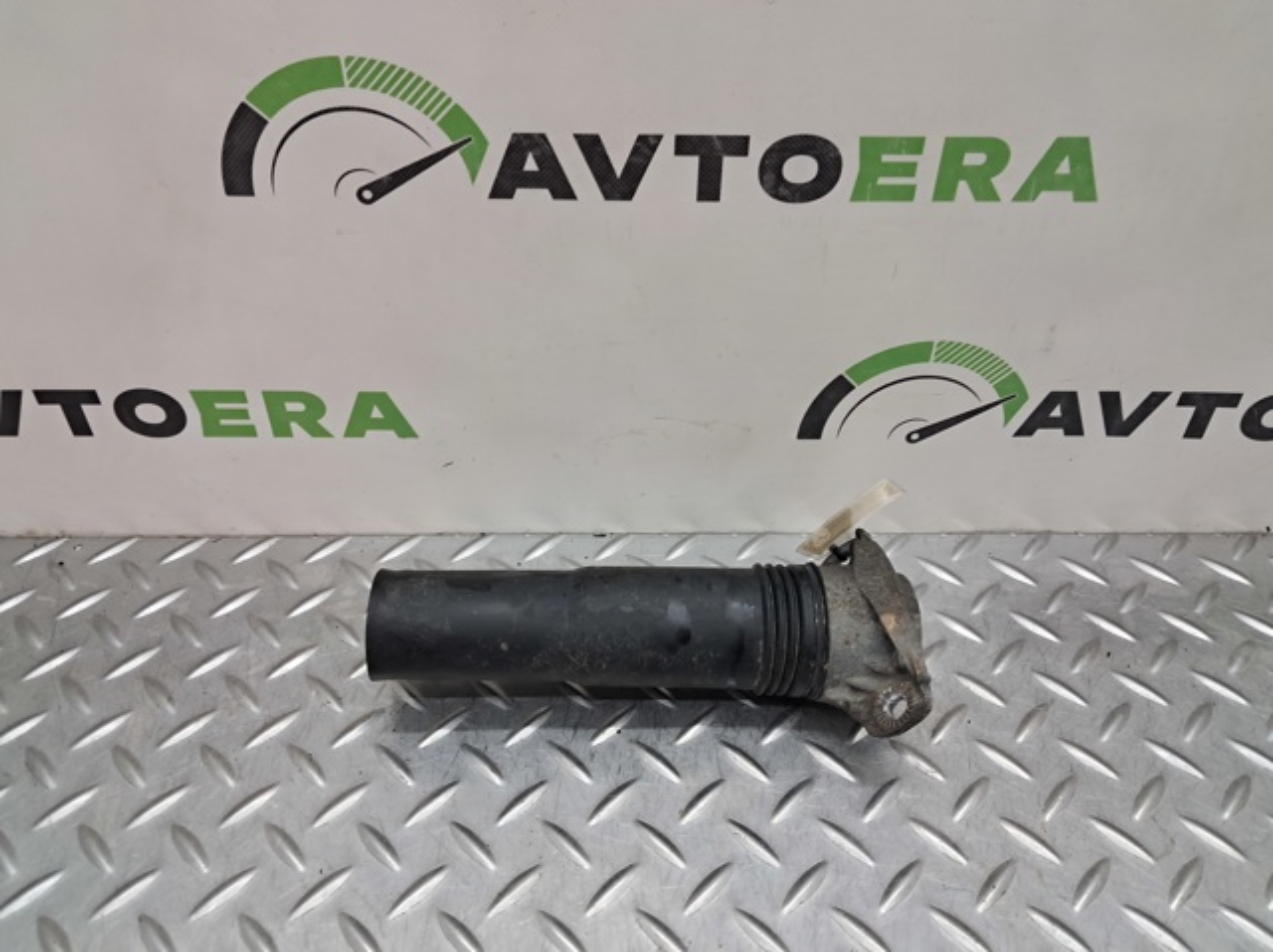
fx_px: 992
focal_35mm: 27
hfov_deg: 65.4
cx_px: 636
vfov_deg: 51.3
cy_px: 476
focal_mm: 4
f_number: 1.8
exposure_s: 1/50
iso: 80
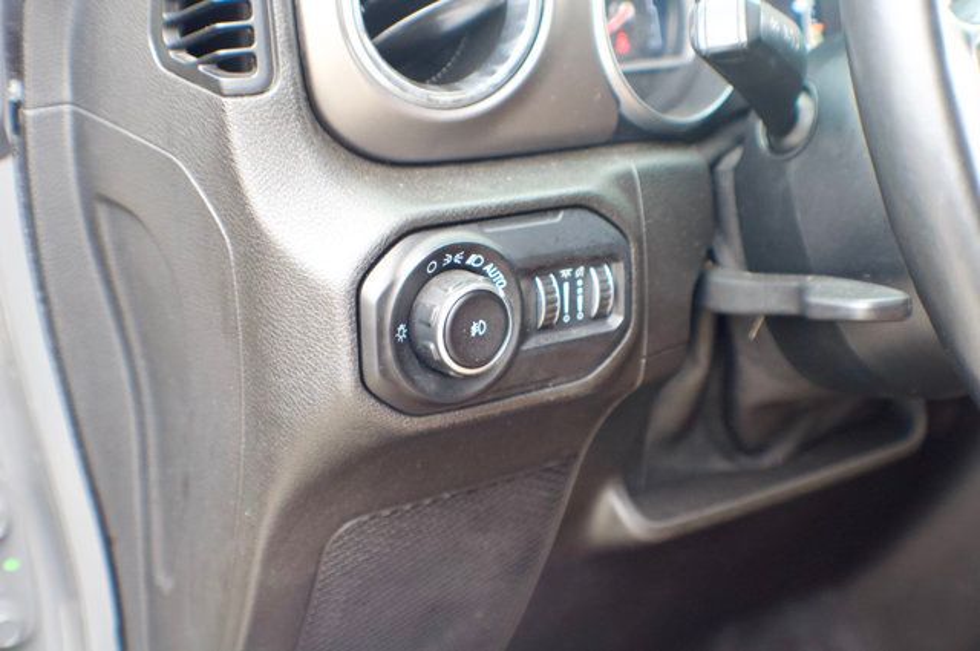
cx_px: 490
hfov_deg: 27.0
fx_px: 2039
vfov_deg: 18.1
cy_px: 326
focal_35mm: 75
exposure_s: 1/60
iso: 1250
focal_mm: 50
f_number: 4
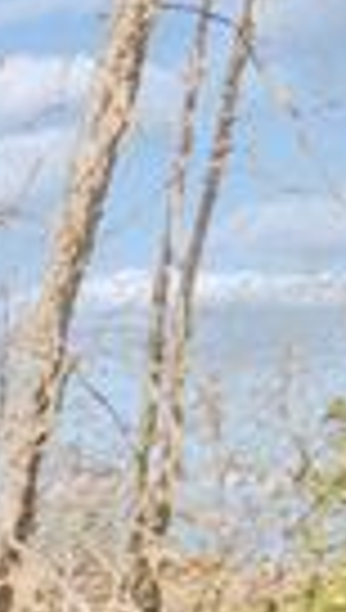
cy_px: 828
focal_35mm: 118
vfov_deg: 16.9
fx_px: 1915
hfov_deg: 5.5
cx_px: -1613
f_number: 8
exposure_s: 1/40
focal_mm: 10
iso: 100
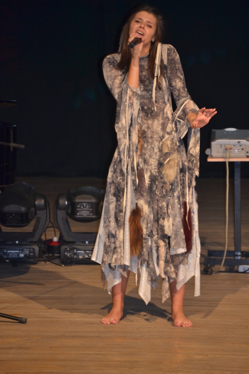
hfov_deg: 5.9
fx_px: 2411
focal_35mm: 232
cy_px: 187
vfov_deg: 8.9
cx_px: 124
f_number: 5.3
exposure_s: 1/60
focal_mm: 155
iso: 800
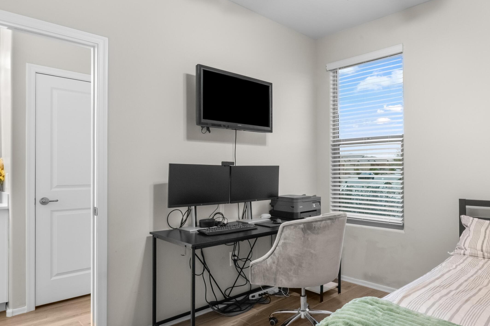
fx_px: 326
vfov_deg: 53.1
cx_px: 309
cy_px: 162
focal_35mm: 24
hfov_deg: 72.4
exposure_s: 1/2
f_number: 14
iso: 1250
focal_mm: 17
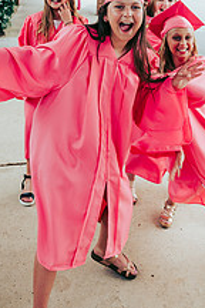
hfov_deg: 26.9
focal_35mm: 50
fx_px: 427
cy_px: 0
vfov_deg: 35.8
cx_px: 128
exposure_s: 1/250
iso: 400
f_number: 2.8
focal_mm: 24
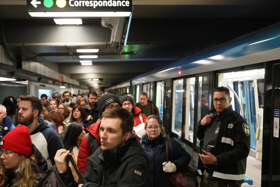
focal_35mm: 48
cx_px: 140
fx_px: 374
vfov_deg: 28.1
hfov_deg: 41.1
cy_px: 94
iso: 6400
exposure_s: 1/160
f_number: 4
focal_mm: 48
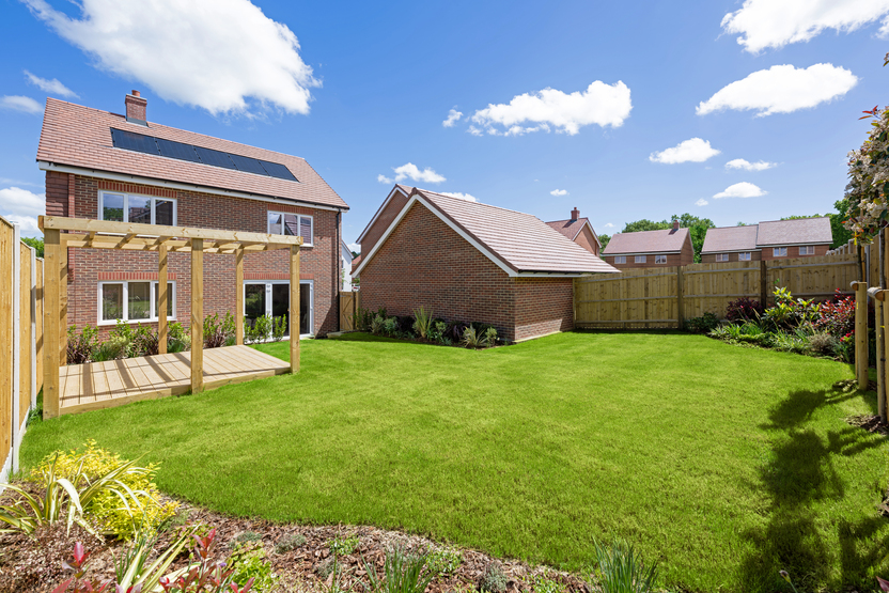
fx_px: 346
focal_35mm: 14
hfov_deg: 104.2
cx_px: 444
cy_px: 296
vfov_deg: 81.2
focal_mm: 14
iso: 100
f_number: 8
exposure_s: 1/250
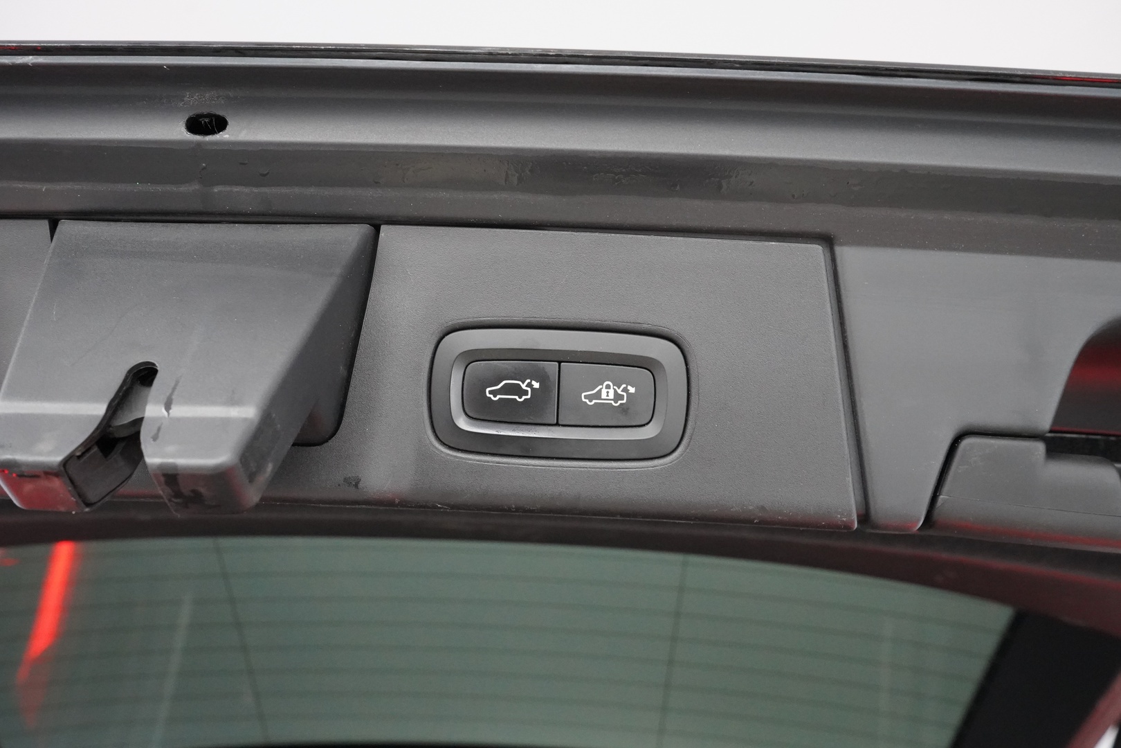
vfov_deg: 46.4
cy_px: 374
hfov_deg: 65.5
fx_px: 872
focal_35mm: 28
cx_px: 560
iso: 10000
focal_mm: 28
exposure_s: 1/60
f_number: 8
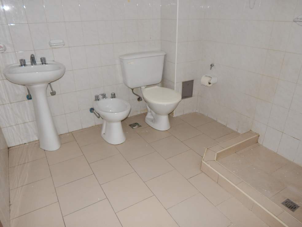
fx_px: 218
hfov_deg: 69.4
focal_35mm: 25
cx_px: 151
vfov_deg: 54.9
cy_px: 114
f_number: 3.1
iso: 200
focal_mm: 4.5
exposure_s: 1/30
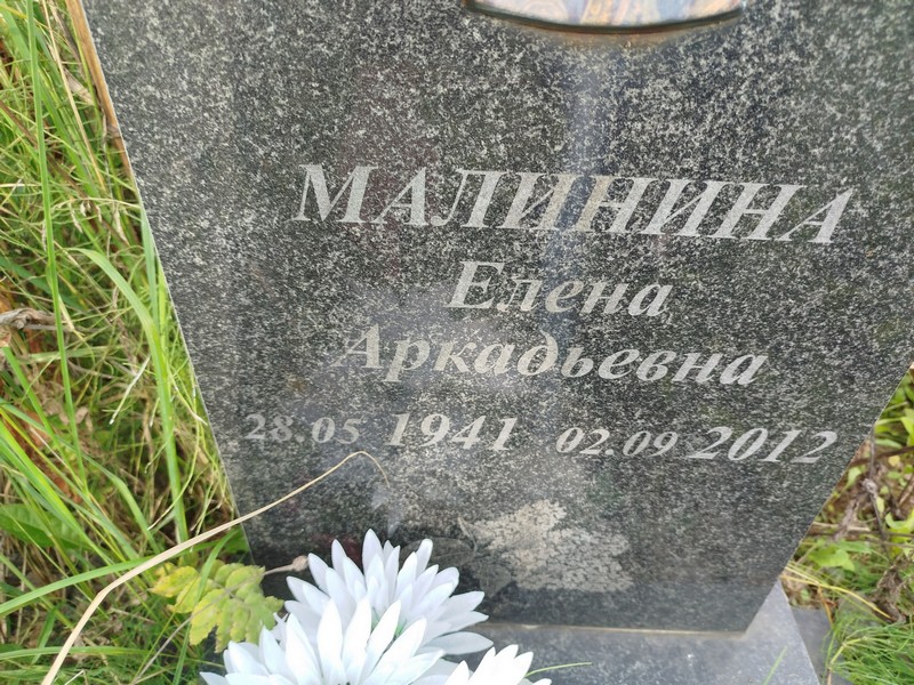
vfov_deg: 56.8
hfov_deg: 71.6
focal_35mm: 24
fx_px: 634
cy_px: 342
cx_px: 457
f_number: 1.7
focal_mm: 5.31
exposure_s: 1/145
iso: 50
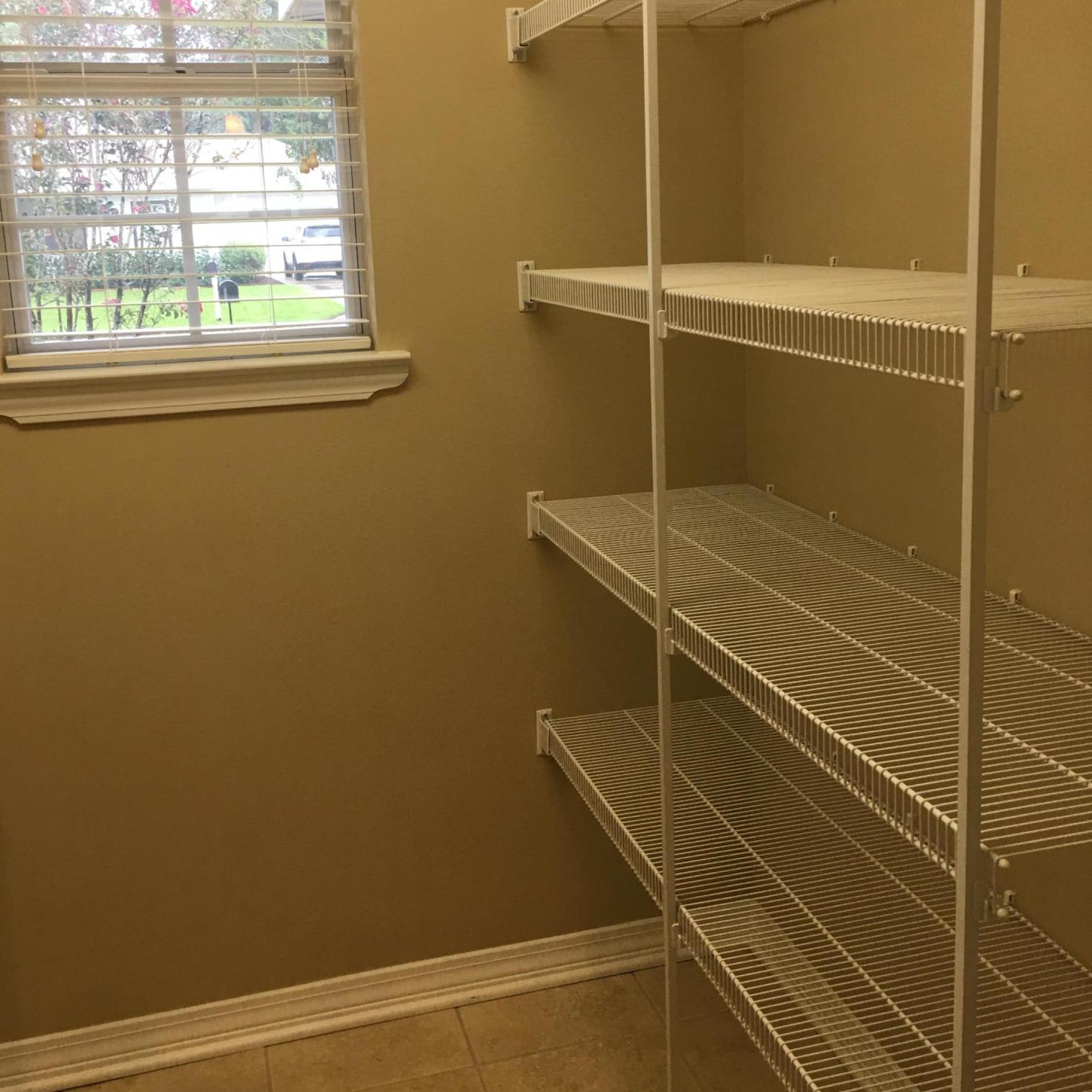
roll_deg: +2.4
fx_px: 1249
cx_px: 534
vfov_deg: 47.0
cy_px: 453
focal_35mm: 35
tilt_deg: -8.8
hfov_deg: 47.2
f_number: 2.2
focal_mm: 4.15
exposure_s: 1/30
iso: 32
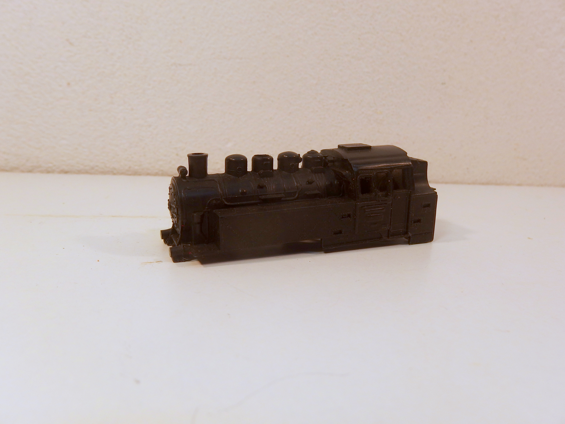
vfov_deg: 53.1
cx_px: 282
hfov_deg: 67.3
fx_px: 424
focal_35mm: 26
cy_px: 212
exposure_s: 1/500
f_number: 3.5
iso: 100
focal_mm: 4.7
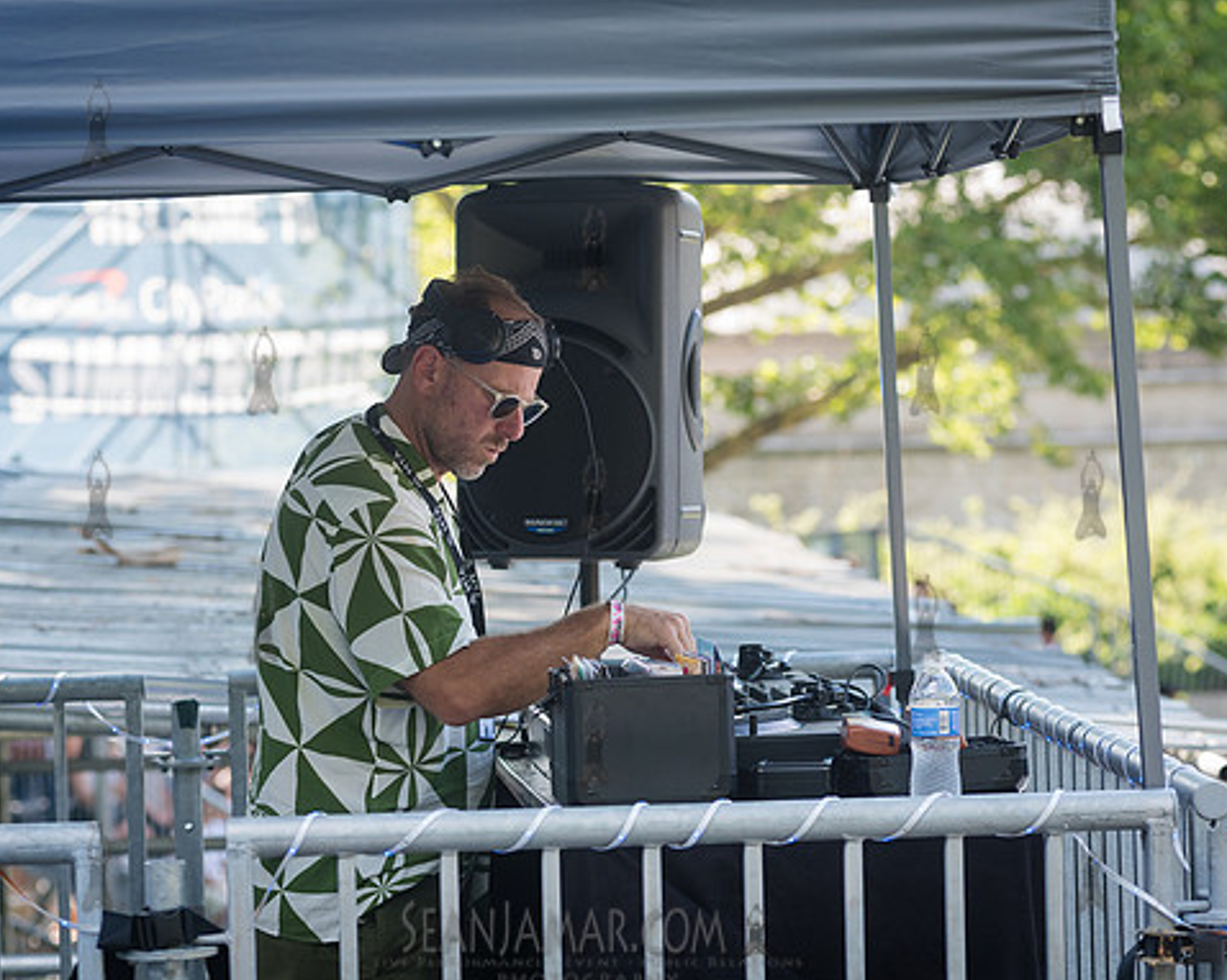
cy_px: 494
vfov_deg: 12.0
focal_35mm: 128
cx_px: 592
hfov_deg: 15.0
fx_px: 4646
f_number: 4.5
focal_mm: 112
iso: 500
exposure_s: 1/400
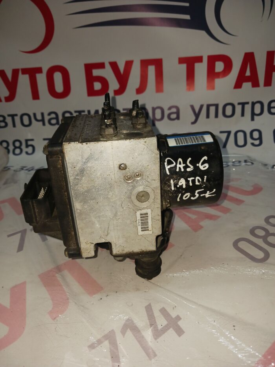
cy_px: 184
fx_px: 286
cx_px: 138
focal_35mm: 27
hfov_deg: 51.4
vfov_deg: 65.3
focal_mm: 4
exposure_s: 1/50
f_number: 1.8
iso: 100
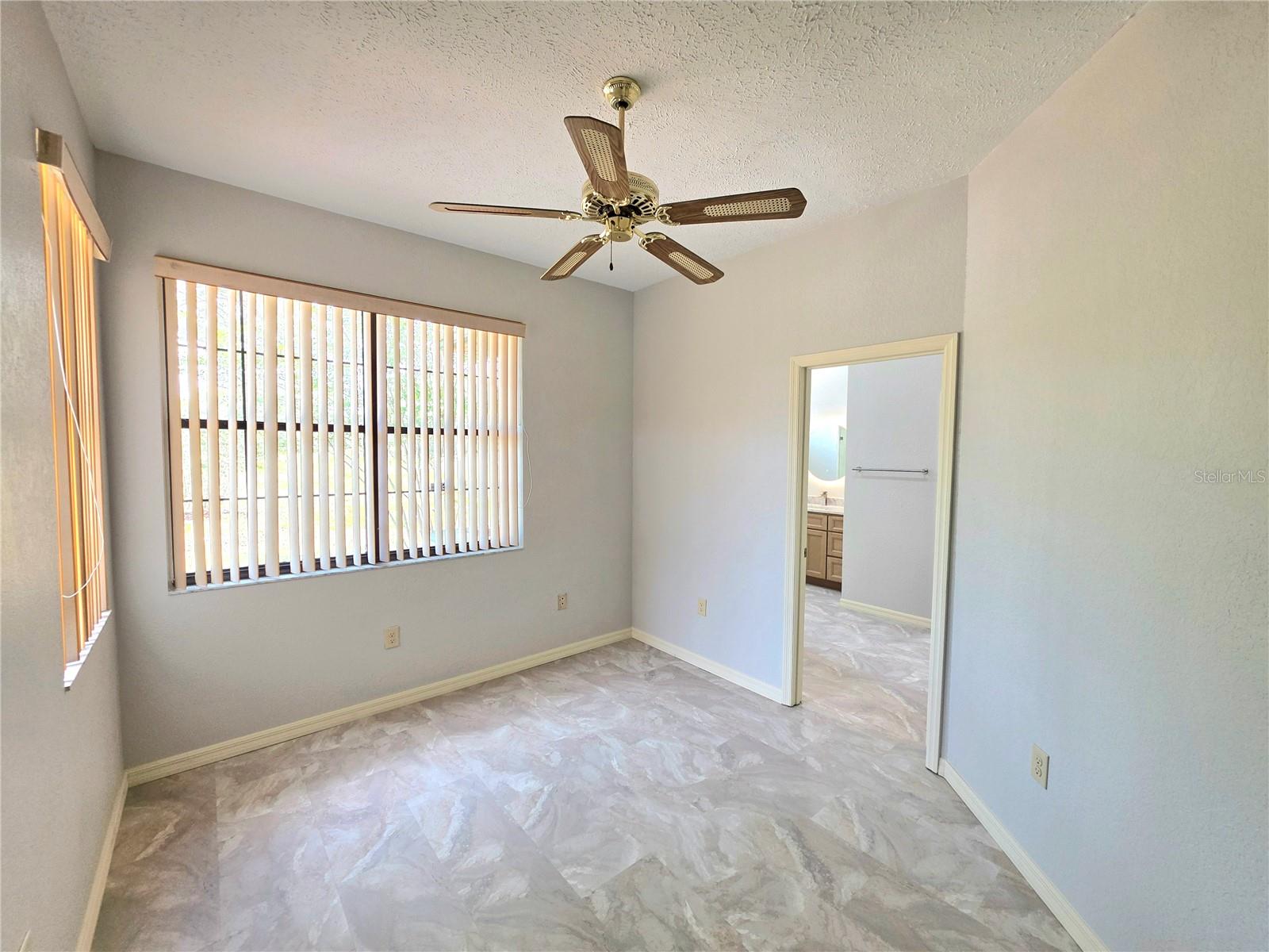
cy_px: 476
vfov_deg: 89.9
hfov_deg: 106.2
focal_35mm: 13
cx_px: 634
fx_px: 477
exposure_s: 1/120
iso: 64
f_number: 1.9
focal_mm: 2.2
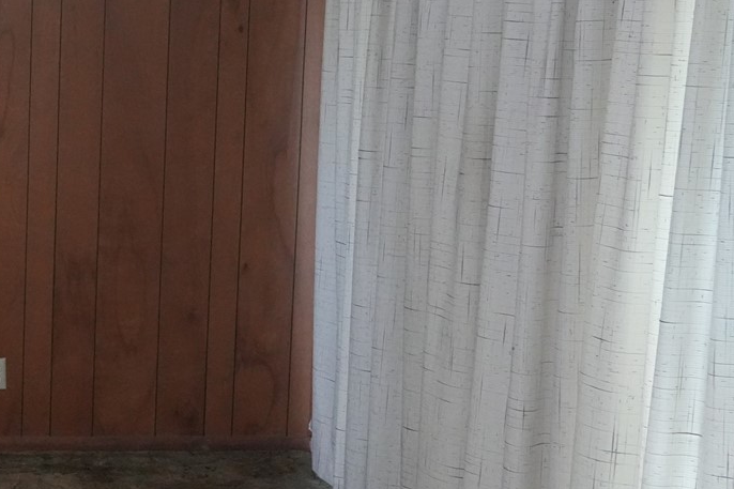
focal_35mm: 76
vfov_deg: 17.9
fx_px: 1549
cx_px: -51
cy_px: 222
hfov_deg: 25.0
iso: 8000
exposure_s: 1/160
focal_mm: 24
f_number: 4
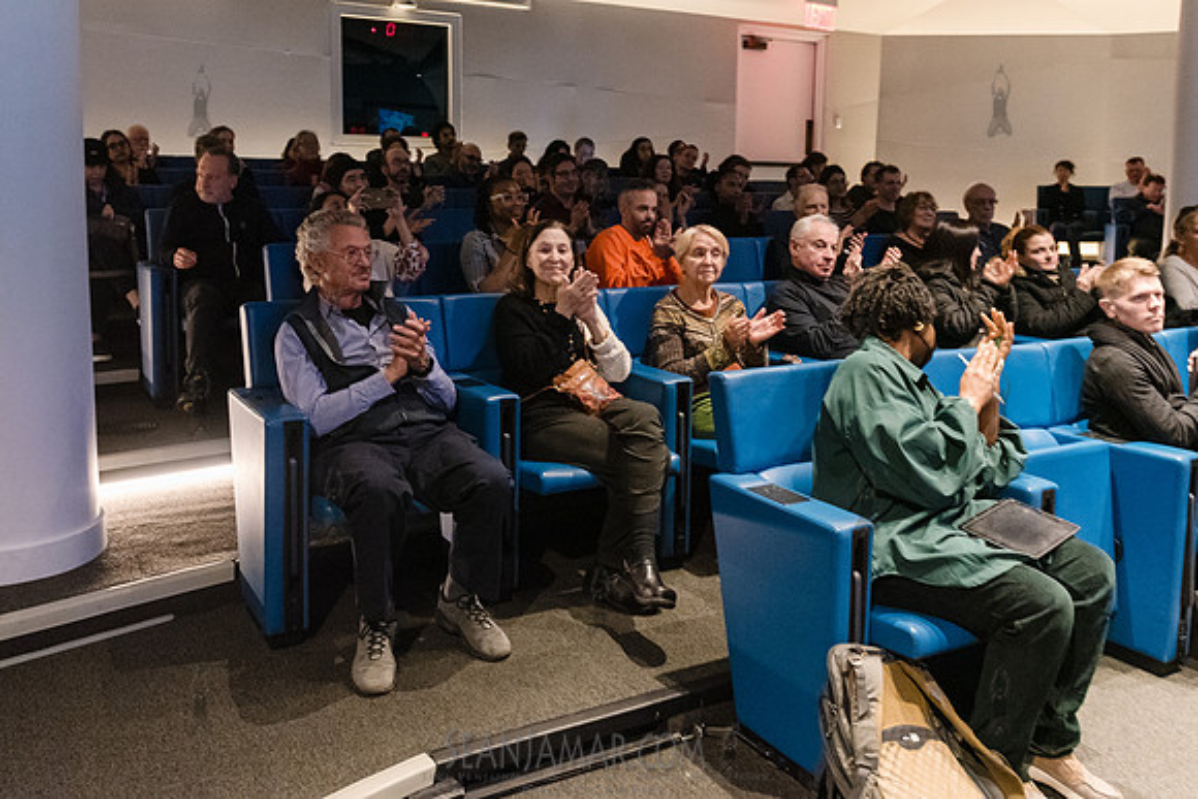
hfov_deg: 60.7
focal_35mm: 31
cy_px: 299
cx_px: 567
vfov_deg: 42.4
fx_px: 1021
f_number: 3.2
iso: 6400
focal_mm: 24
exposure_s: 1/160
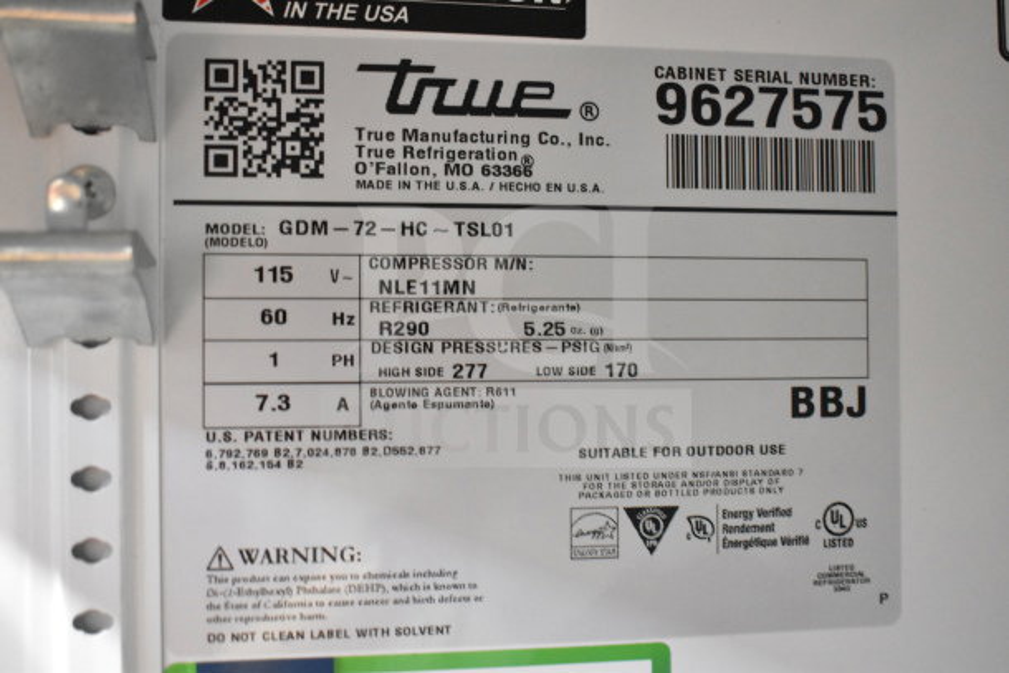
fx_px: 1177
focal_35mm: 42
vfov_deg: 31.9
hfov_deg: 46.4
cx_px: 504
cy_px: 336
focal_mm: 28
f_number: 4.2
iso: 7200
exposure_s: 1/50
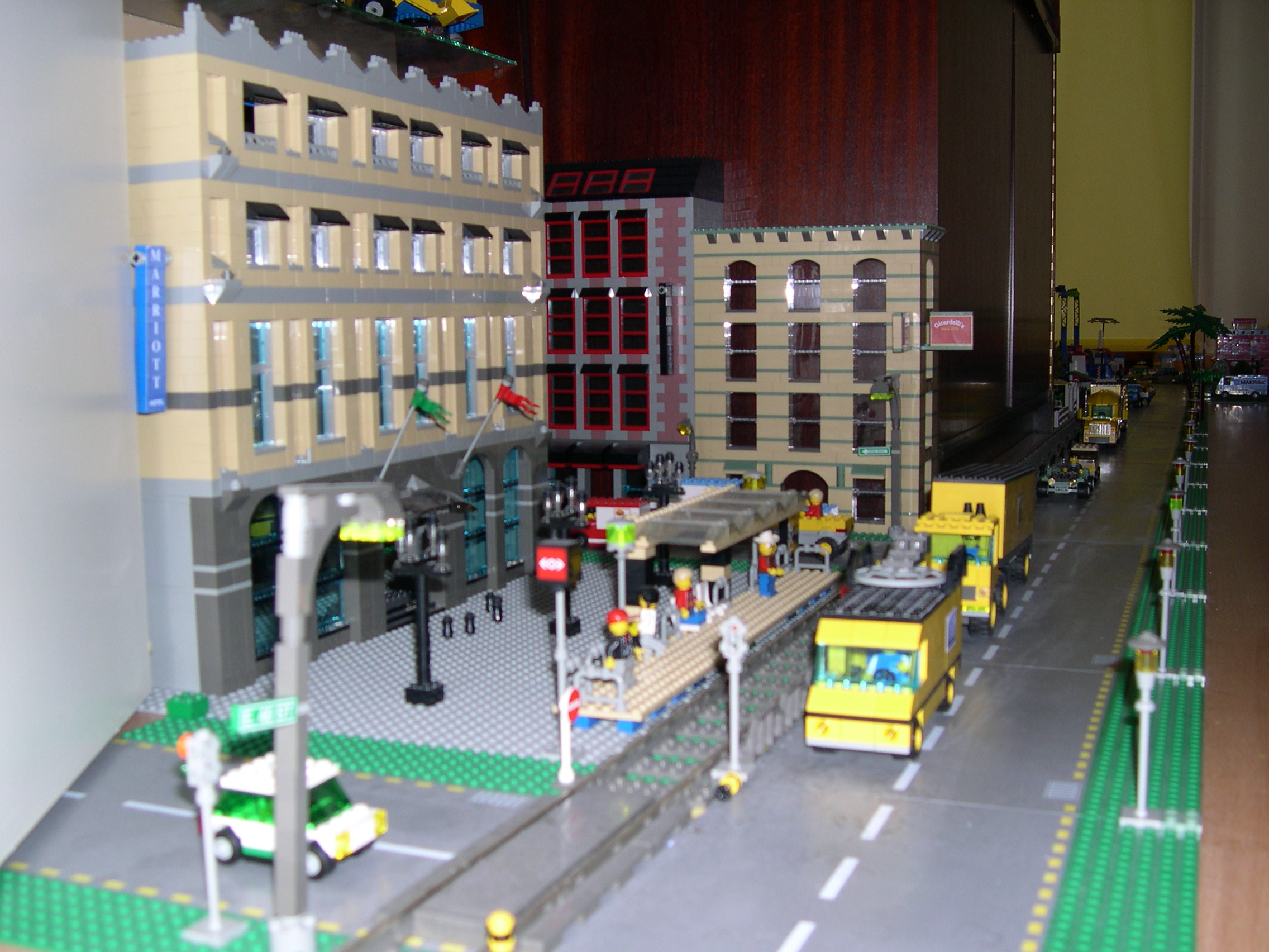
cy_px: 476
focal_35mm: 38
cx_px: 634
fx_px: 1393
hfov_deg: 49.0
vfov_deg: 37.7
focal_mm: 8
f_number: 2.8
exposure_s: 1/60
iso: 100
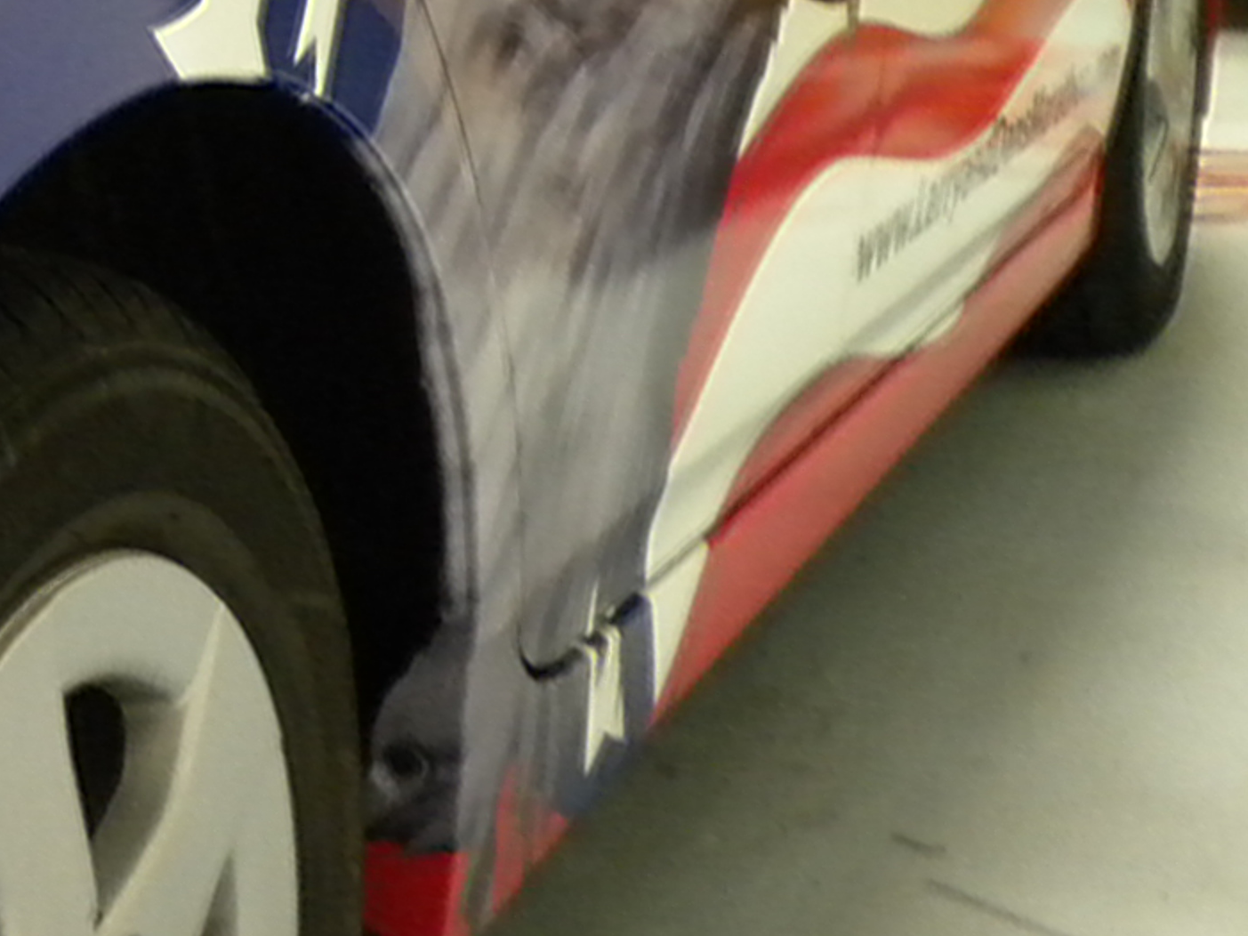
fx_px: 3281
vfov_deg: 15.8
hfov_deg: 21.2
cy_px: -101
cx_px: 196
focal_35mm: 91
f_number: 3.1
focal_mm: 6.3
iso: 400
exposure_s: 1/12.7
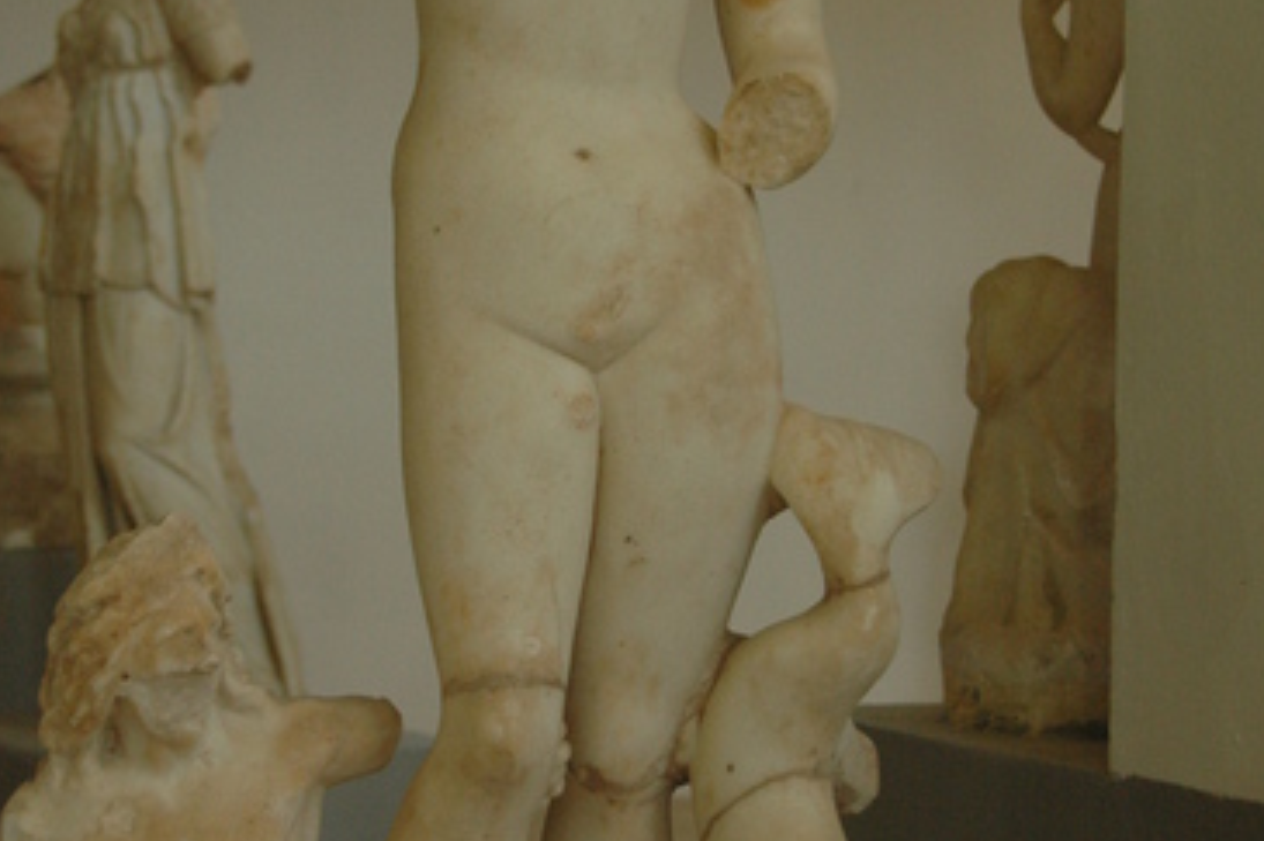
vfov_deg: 15.7
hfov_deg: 23.4
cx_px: 589
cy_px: 355
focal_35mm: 87
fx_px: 3053
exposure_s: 1/80
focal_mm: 32
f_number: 4.5
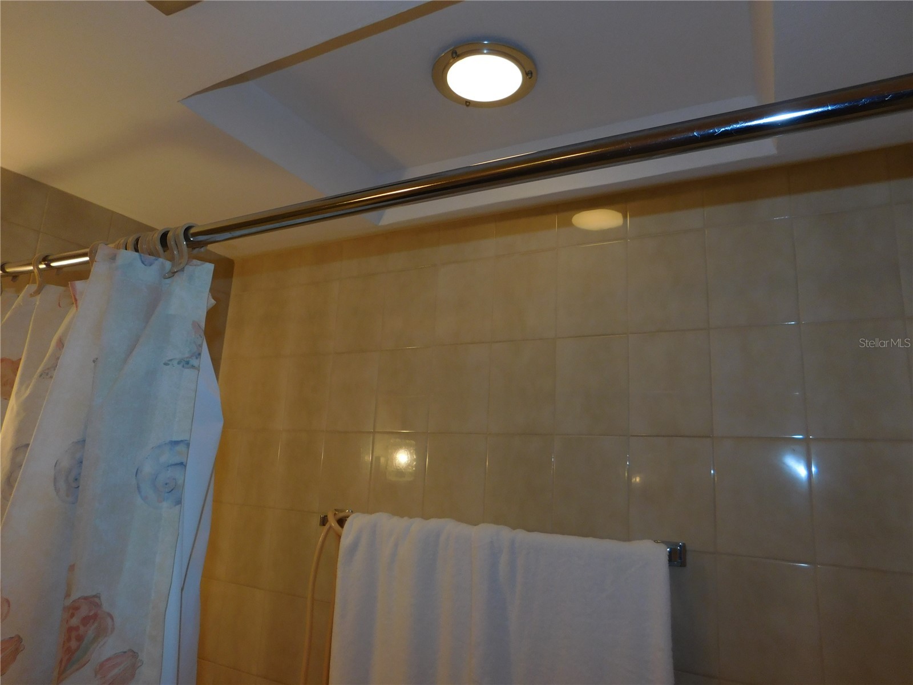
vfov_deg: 58.9
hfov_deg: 73.9
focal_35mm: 23
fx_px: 607
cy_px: 342
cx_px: 456
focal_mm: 4
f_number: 3
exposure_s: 1/50
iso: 125
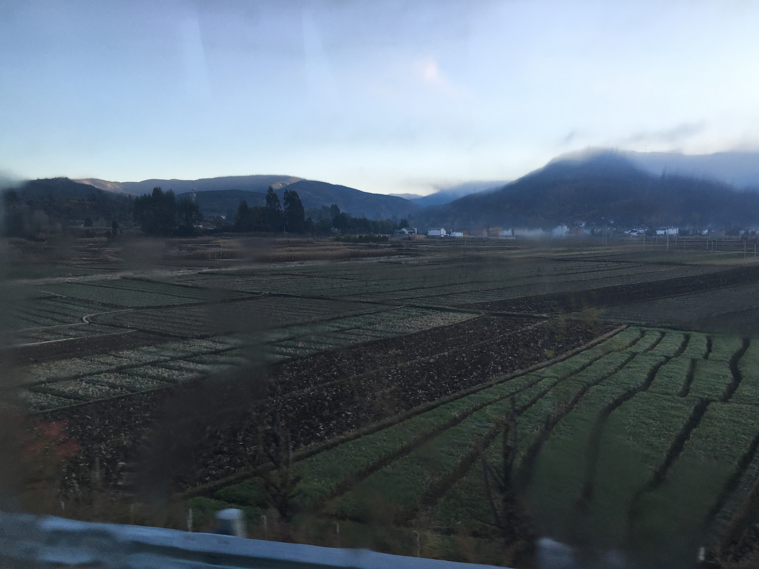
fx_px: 636
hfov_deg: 61.7
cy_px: 284
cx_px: 380
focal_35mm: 29
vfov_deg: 48.2
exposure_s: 1/359
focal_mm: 4.15
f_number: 2.2
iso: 25
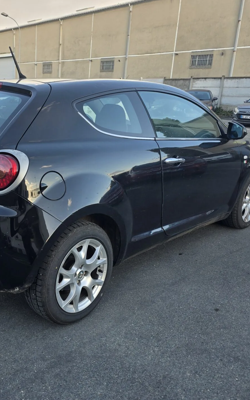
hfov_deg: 37.2
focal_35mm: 33
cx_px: 56
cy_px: 198
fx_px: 360
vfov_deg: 58.1
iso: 20
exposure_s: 1/180
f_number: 1.7
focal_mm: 6.3
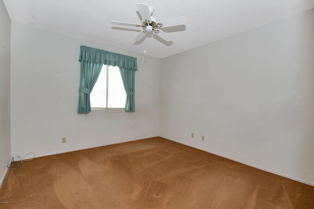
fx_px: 131
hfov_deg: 100.4
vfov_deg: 77.3
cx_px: 157
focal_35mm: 15
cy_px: 104
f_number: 7.1
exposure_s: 1/50
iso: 500
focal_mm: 15
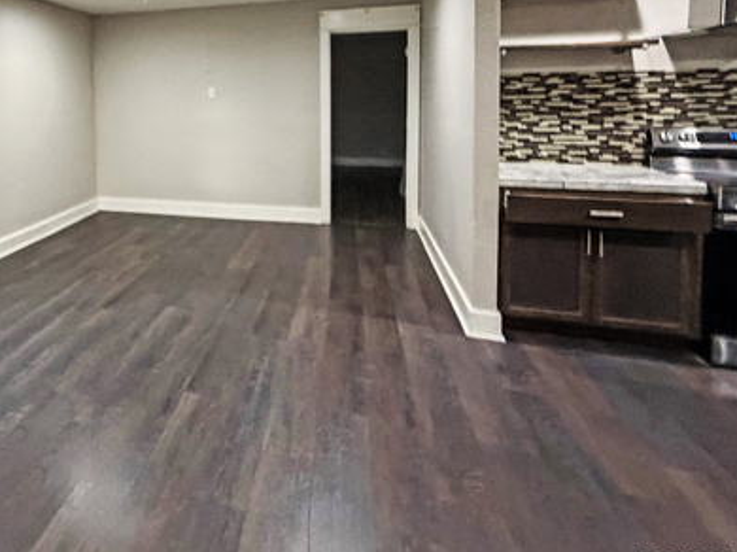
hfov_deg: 68.9
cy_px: 117
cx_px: 180
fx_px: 489
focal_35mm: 23
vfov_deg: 55.1
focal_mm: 2.22
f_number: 2.2
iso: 400
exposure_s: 1/60
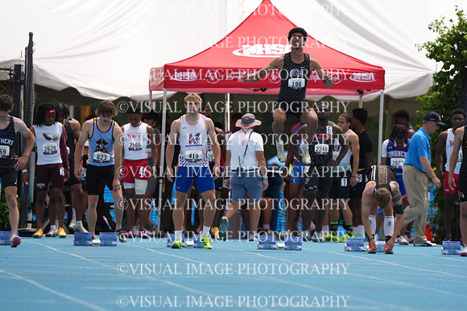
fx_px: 7175
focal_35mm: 553
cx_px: 234
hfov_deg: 3.7
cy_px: 156
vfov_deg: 2.5
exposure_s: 1/2000
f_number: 6.3
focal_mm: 553
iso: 500
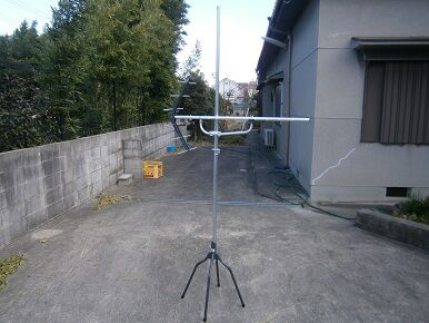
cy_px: 162
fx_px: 322
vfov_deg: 53.1
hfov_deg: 67.3
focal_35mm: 26
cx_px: 214
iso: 80
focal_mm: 4.7
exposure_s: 1/250
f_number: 2.8
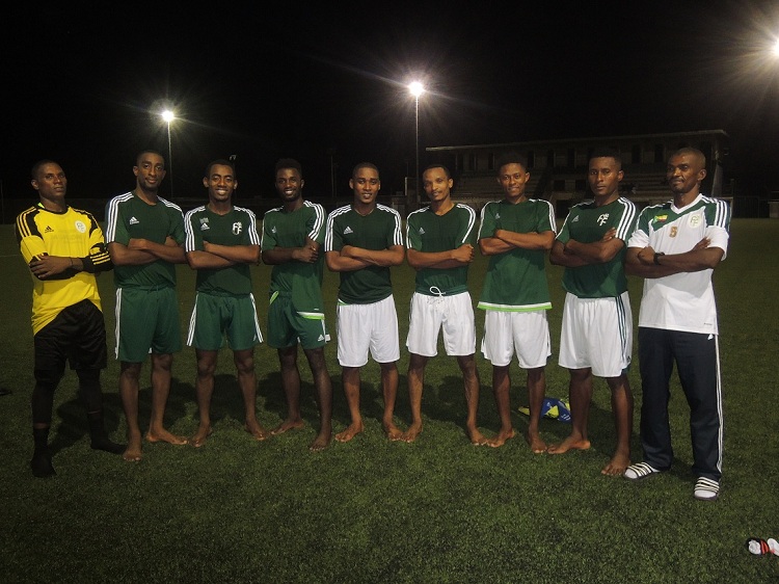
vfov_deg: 45.4
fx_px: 697
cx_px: 390
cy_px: 292
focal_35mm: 31
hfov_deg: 58.4
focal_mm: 5.5
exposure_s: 1/30
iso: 450
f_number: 3
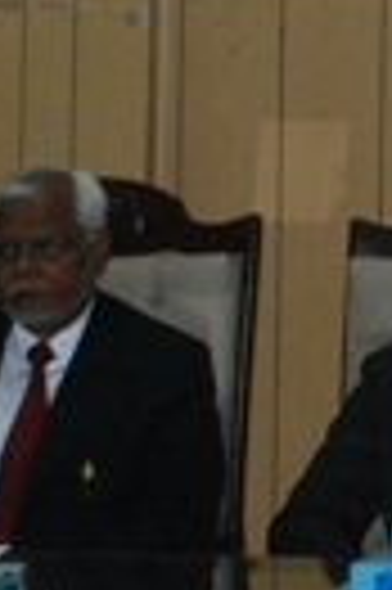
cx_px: 834
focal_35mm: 191
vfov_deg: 10.6
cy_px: -86
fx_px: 3128
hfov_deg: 6.9
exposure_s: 1/60
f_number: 5
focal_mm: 26
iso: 800
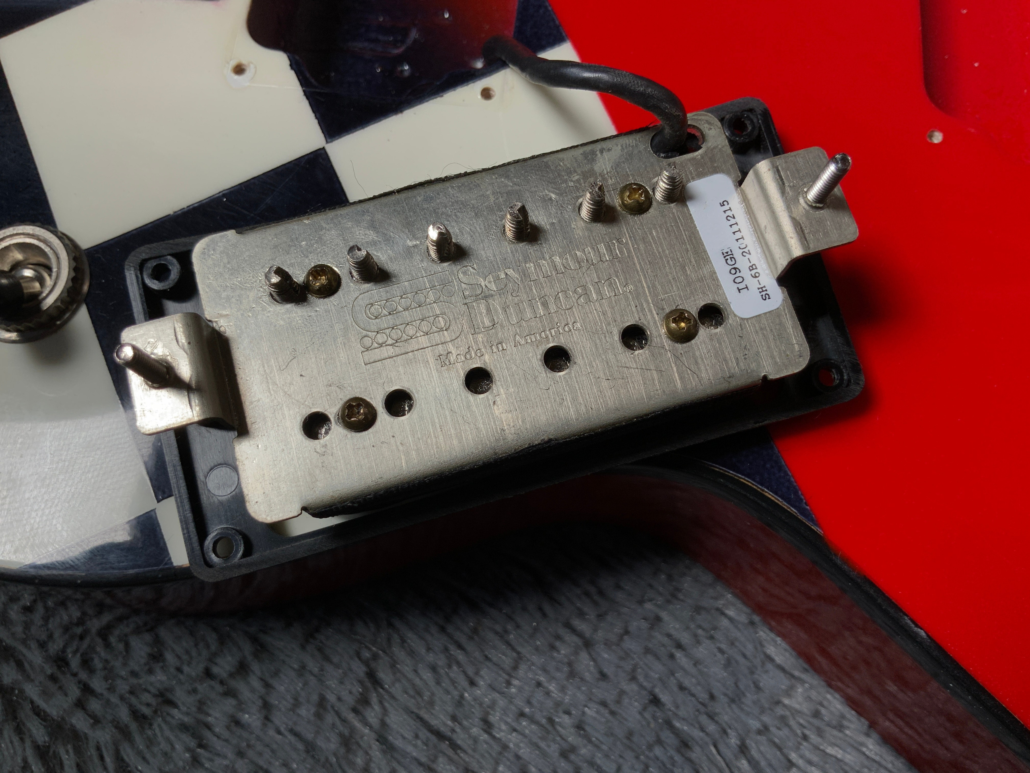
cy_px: 386
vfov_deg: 48.2
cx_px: 515
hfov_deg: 61.7
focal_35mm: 29
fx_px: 863
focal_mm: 3
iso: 20
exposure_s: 1/104
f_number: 1.8
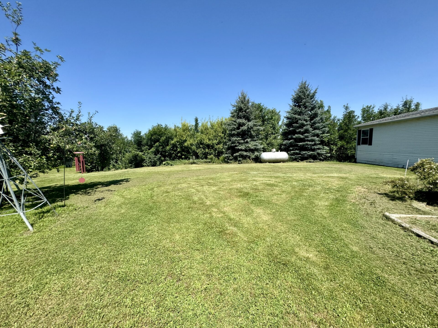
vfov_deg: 85.7
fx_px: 177
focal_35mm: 14
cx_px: 219
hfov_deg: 102.1
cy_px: 164
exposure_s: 1/1420
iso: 40
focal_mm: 2.22
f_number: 2.2
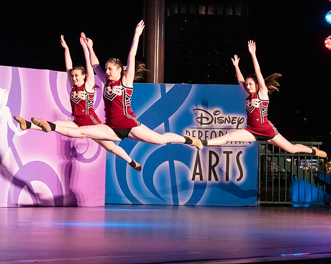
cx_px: 120
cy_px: 124
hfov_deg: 16.6
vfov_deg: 13.3
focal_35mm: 116
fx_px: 1136
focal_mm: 65
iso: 16000
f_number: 9
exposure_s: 1/500
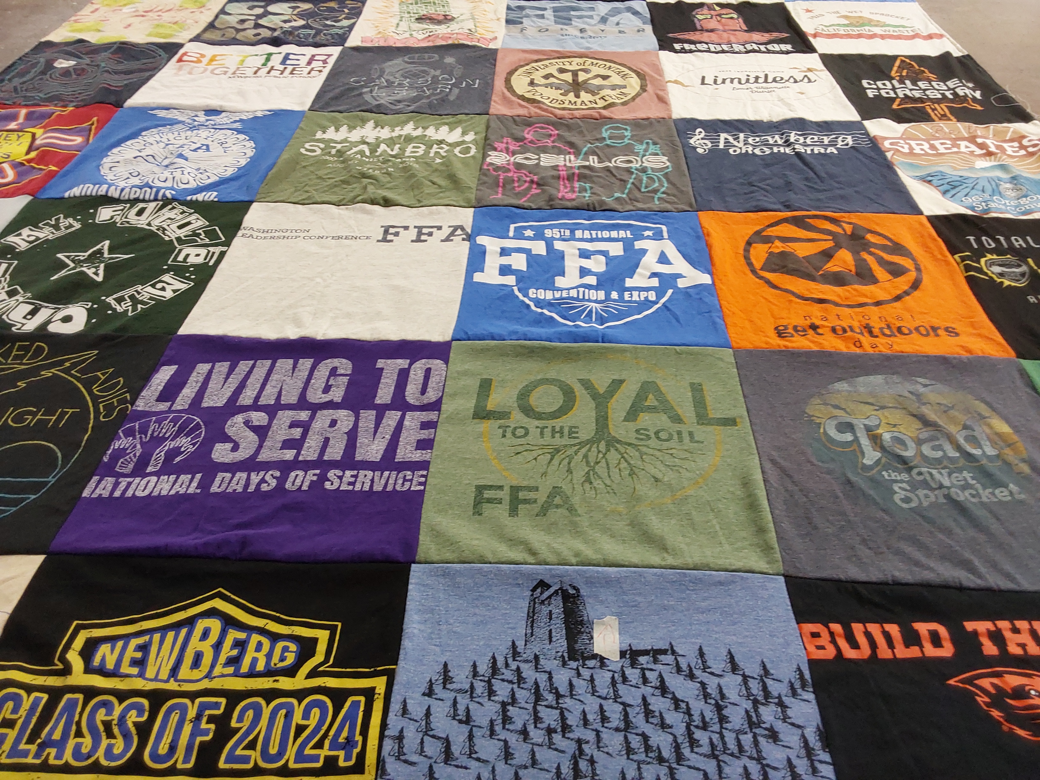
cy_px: 390
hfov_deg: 63.4
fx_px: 841
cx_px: 520
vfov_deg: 49.7
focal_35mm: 28
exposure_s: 1/50
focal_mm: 2.91
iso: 125
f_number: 1.9
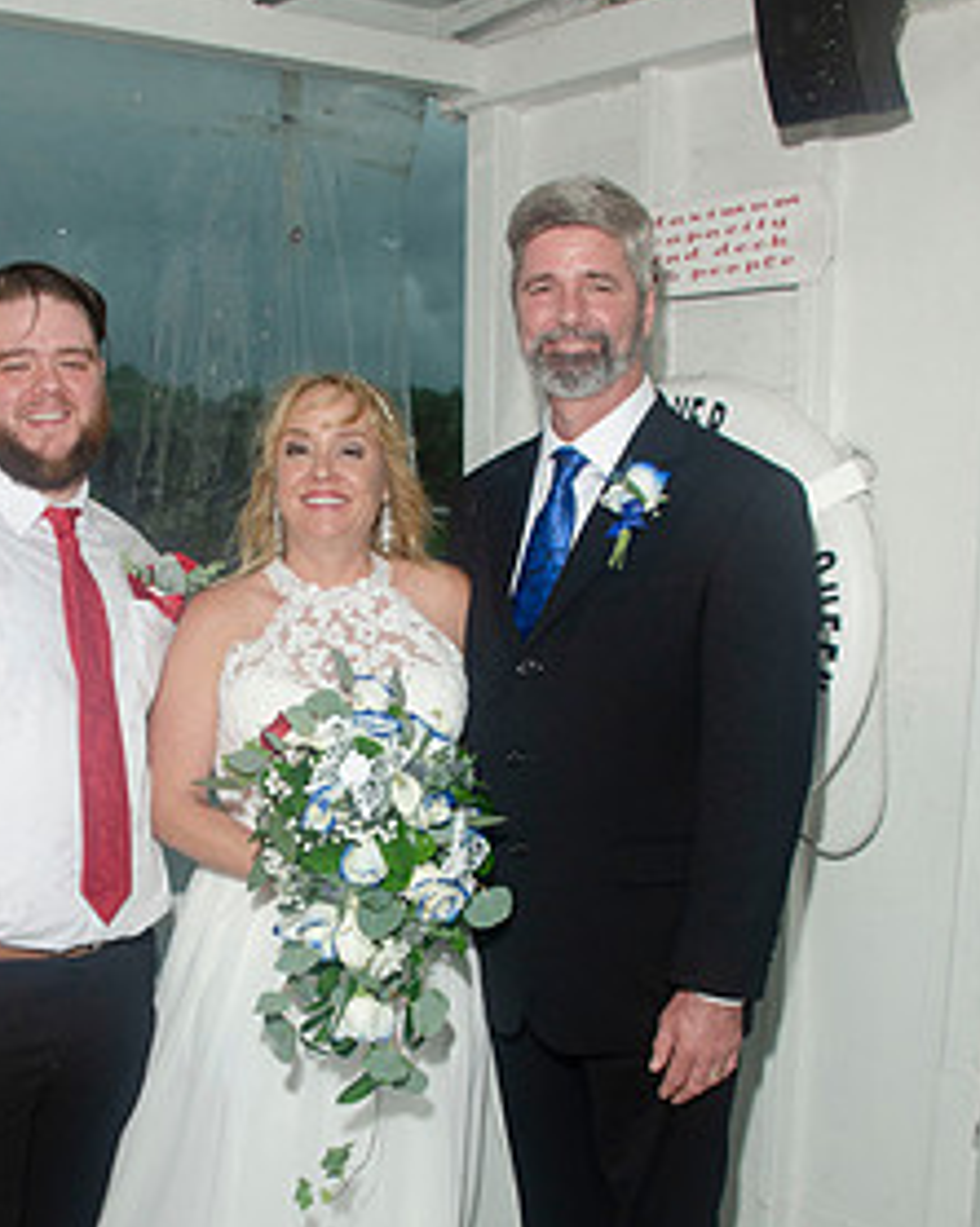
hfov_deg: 36.3
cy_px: 861
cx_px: 375
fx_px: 1488
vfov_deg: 43.9
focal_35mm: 41
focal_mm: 18
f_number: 5.6
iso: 400
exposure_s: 1/100
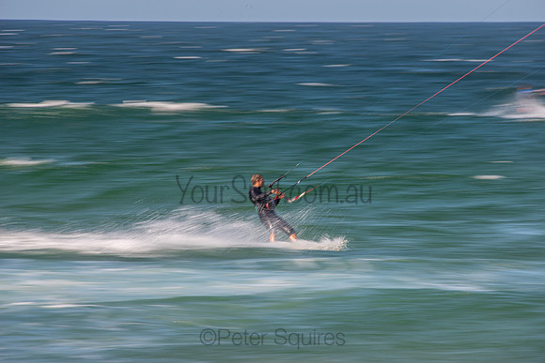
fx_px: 7571
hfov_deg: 4.1
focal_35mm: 500
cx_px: 272
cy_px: 182
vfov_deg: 2.8
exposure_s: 1/25
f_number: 13
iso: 64
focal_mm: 500
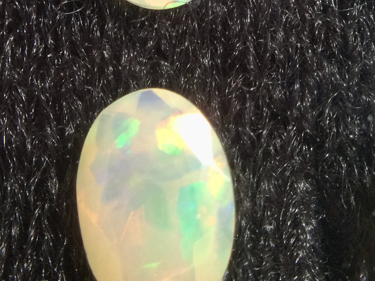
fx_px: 910
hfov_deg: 23.3
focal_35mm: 84
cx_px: 150
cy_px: 18
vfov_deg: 17.3
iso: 25
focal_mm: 3.3
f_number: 2.4
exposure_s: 1/33
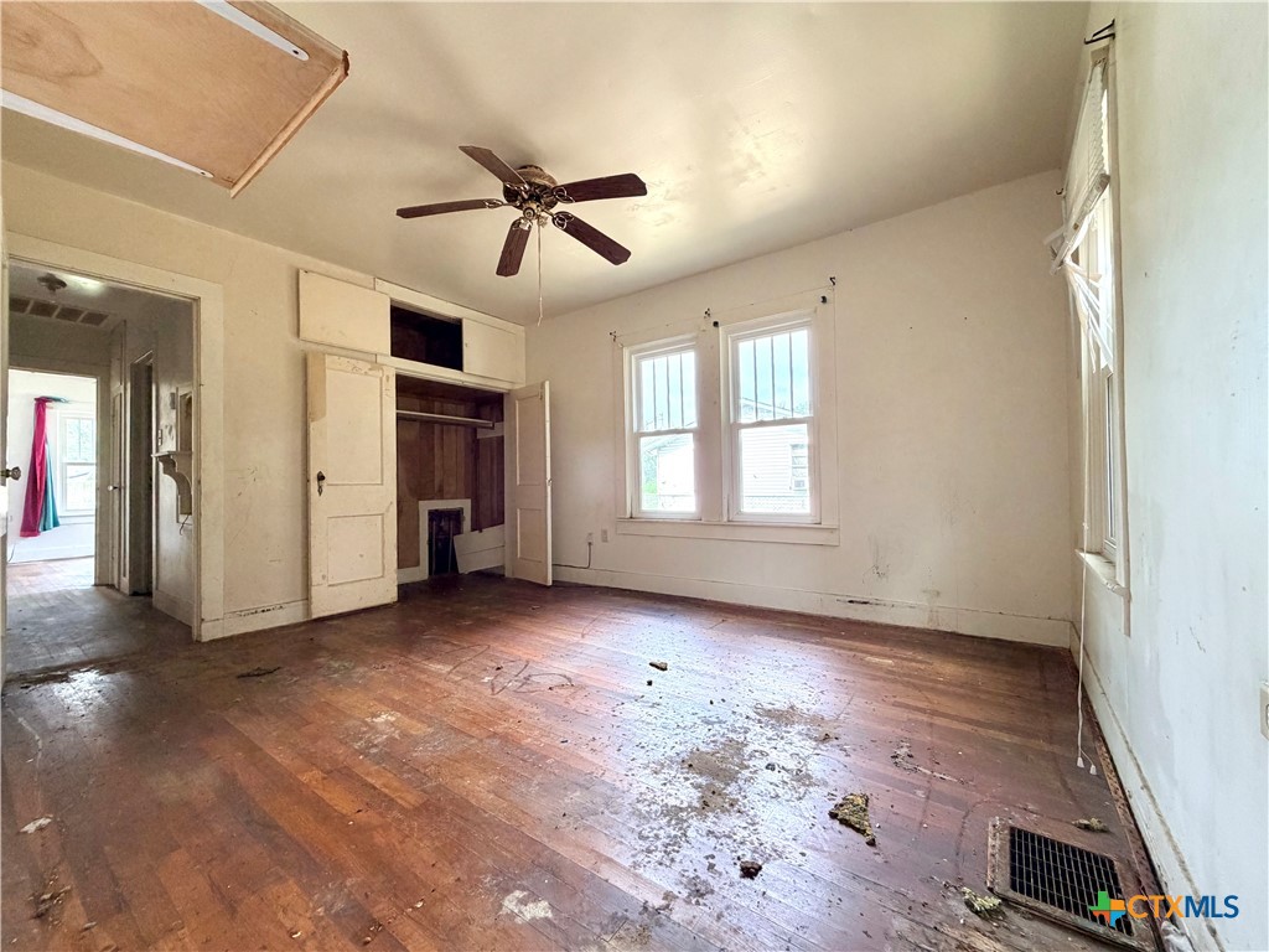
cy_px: 476
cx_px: 634
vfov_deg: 85.7
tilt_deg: +0.6
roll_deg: +1.3
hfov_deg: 102.1
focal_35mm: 14
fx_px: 513
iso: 320
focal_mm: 2.22
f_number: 2.2
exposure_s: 1/109
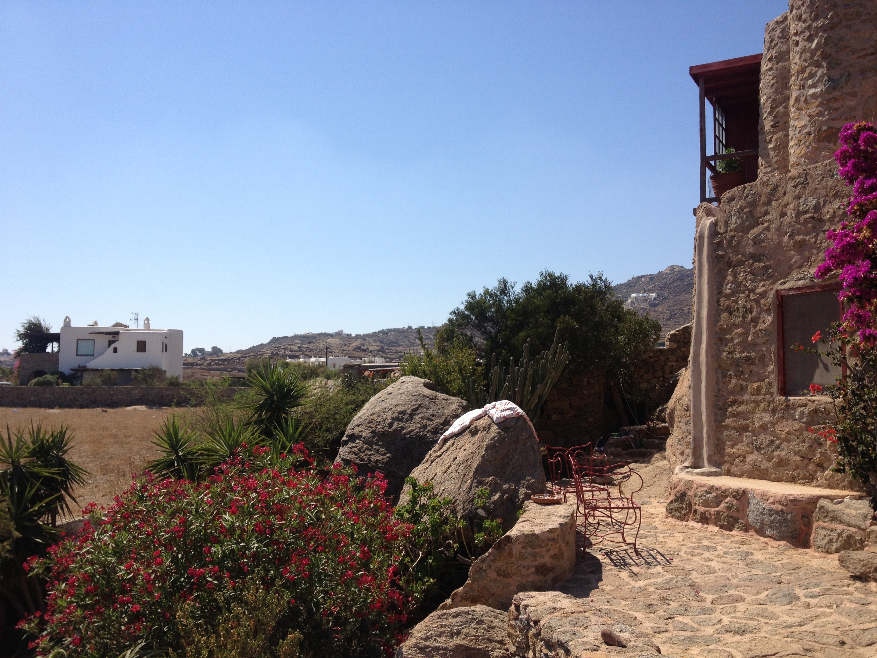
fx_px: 887
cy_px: 329
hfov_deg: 52.6
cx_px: 438
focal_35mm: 35
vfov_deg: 40.7
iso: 50
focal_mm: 4.28
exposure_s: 1/2304
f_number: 2.4
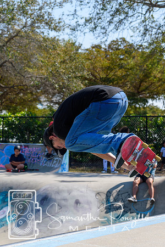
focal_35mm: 105
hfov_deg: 13.0
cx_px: 82
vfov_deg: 19.5
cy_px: 124
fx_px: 722
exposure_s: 1/800
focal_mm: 70
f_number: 7.1
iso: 200
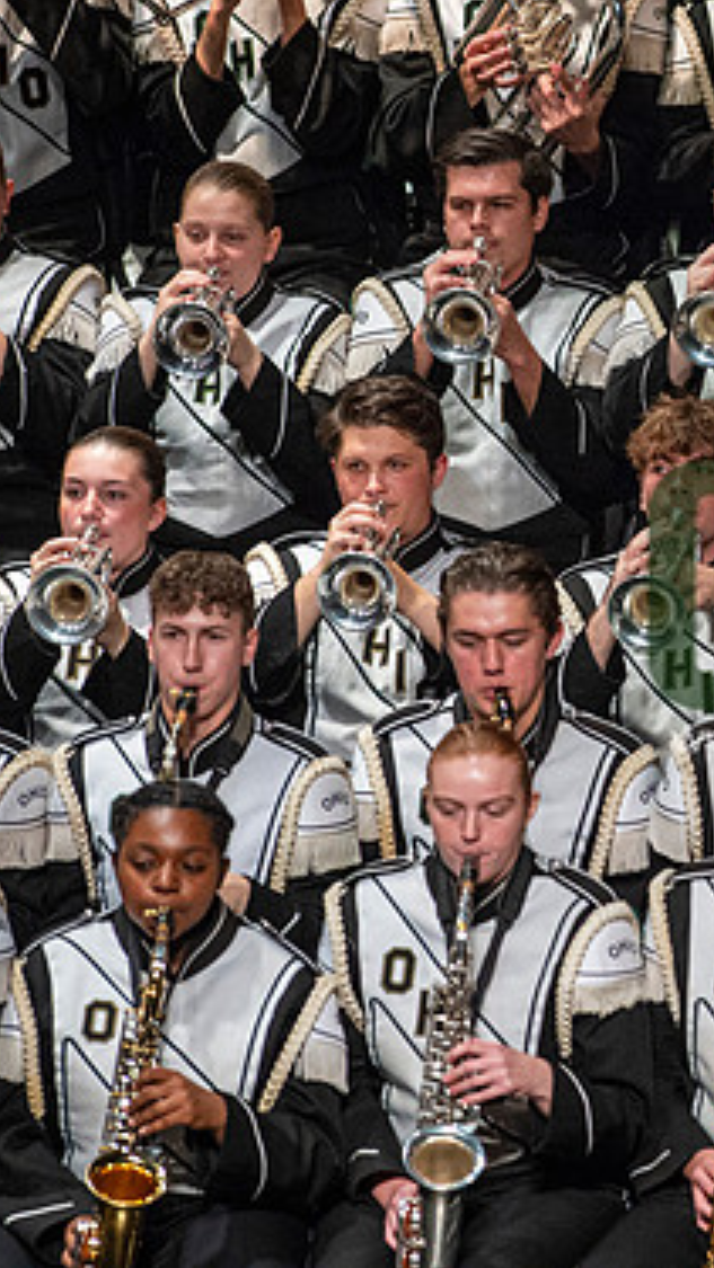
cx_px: 903
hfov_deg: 2.5
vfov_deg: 4.4
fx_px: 16354
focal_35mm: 486
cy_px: 619
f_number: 5.6
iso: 5000
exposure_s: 1/400
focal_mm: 300
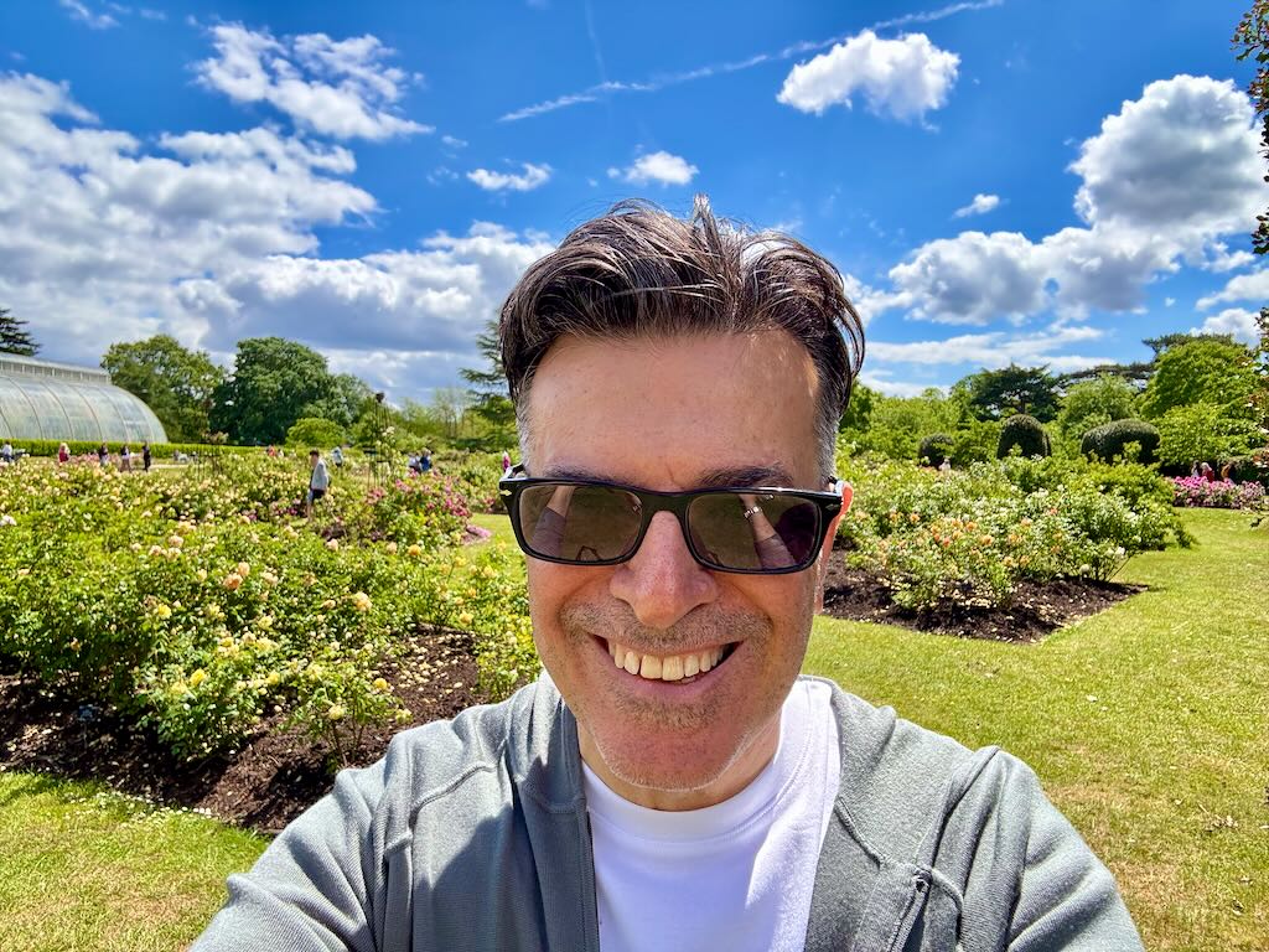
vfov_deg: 58.9
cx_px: 634
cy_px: 476
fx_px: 843
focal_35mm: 23
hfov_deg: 73.9
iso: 25
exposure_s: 1/436
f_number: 1.9
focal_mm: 2.69
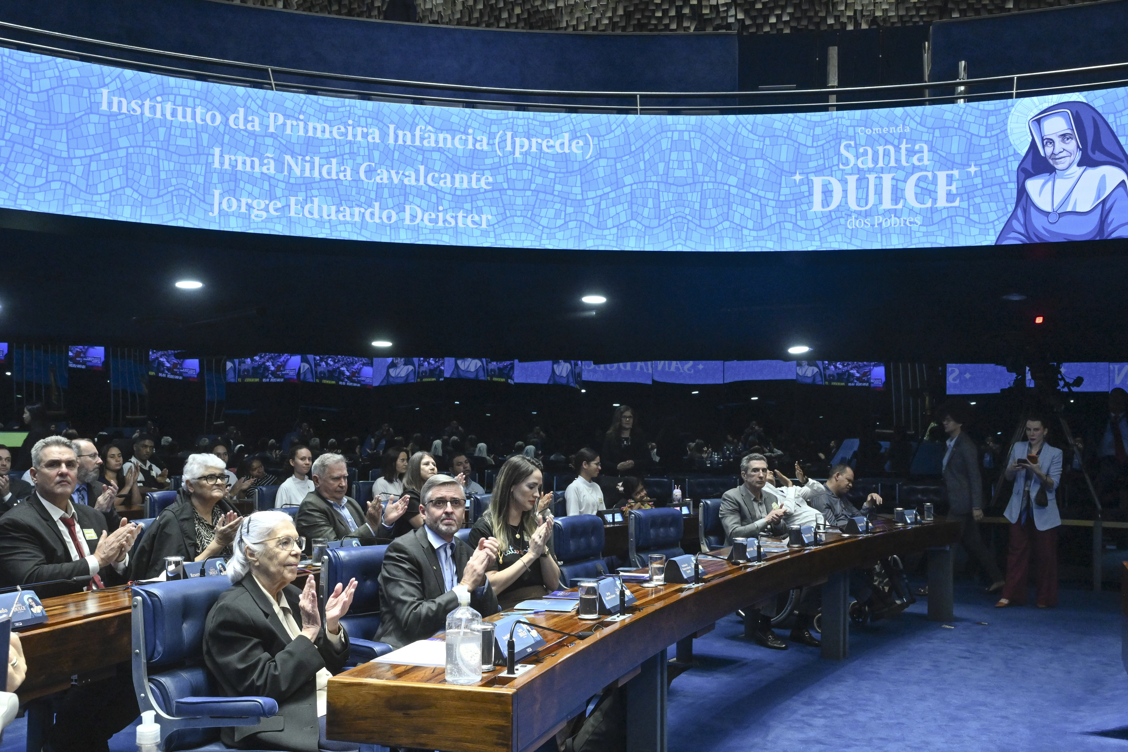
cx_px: 564
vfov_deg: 36.9
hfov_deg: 53.1
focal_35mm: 36
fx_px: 1128
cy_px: 376
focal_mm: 24
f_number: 7.1
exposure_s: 1/100
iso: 4000
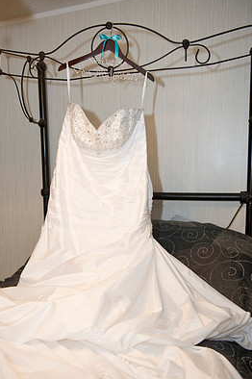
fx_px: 421
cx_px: 111
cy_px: 212
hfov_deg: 33.3
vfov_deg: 48.4
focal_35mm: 40
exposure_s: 1/100
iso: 640
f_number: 3.2
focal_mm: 35
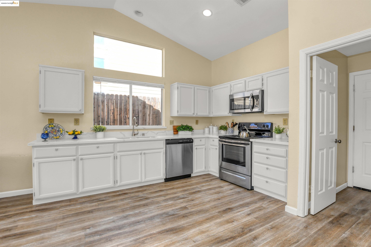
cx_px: 186
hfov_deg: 100.4
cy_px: 124
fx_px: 155
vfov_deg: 77.3
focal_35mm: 15
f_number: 4.5
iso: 250
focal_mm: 10
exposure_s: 1/100
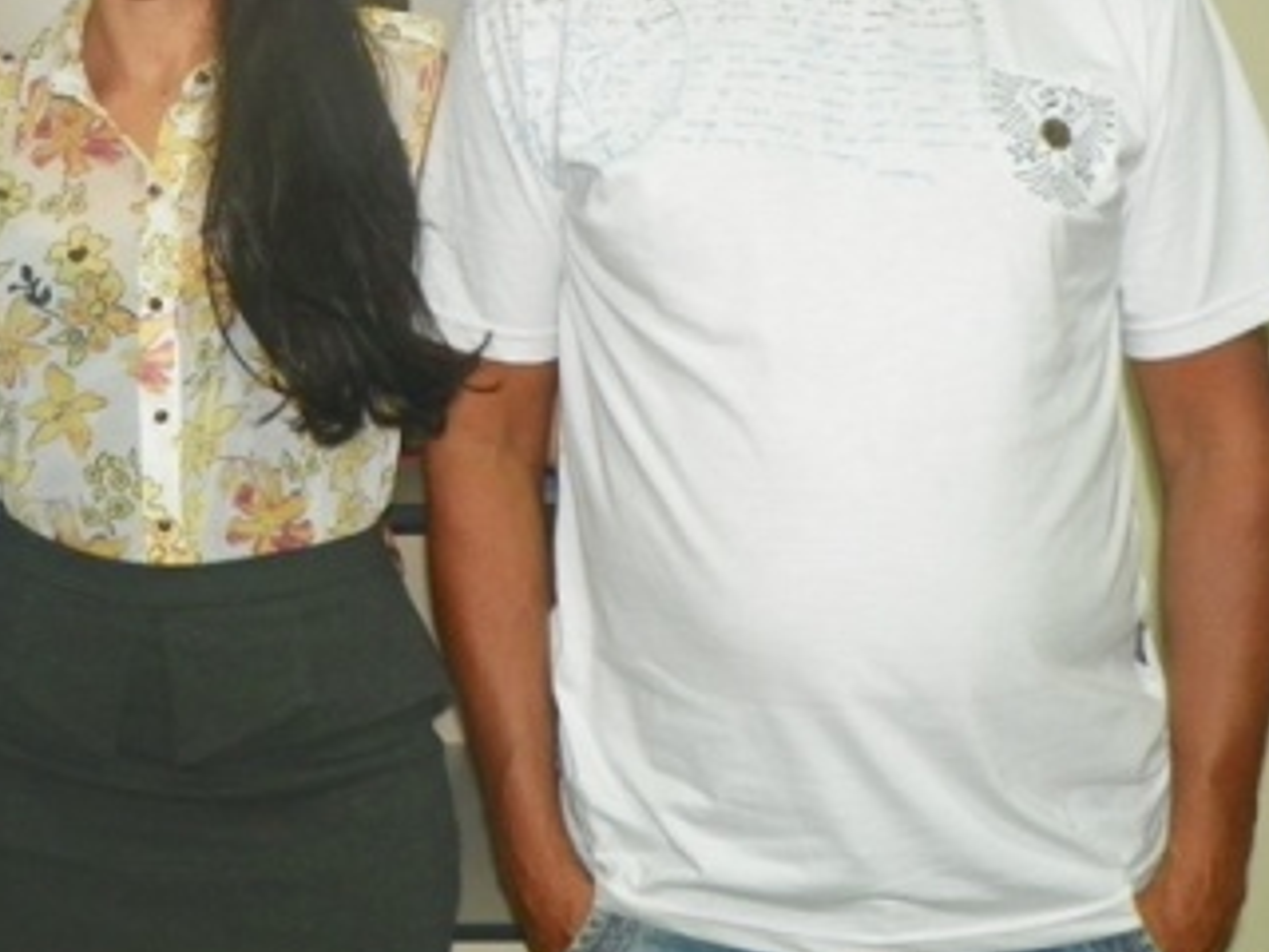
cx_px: 242
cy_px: 60
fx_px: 2566
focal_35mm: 70
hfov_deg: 27.2
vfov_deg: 20.5
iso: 200
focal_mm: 6.2
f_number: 3.2
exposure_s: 1/30
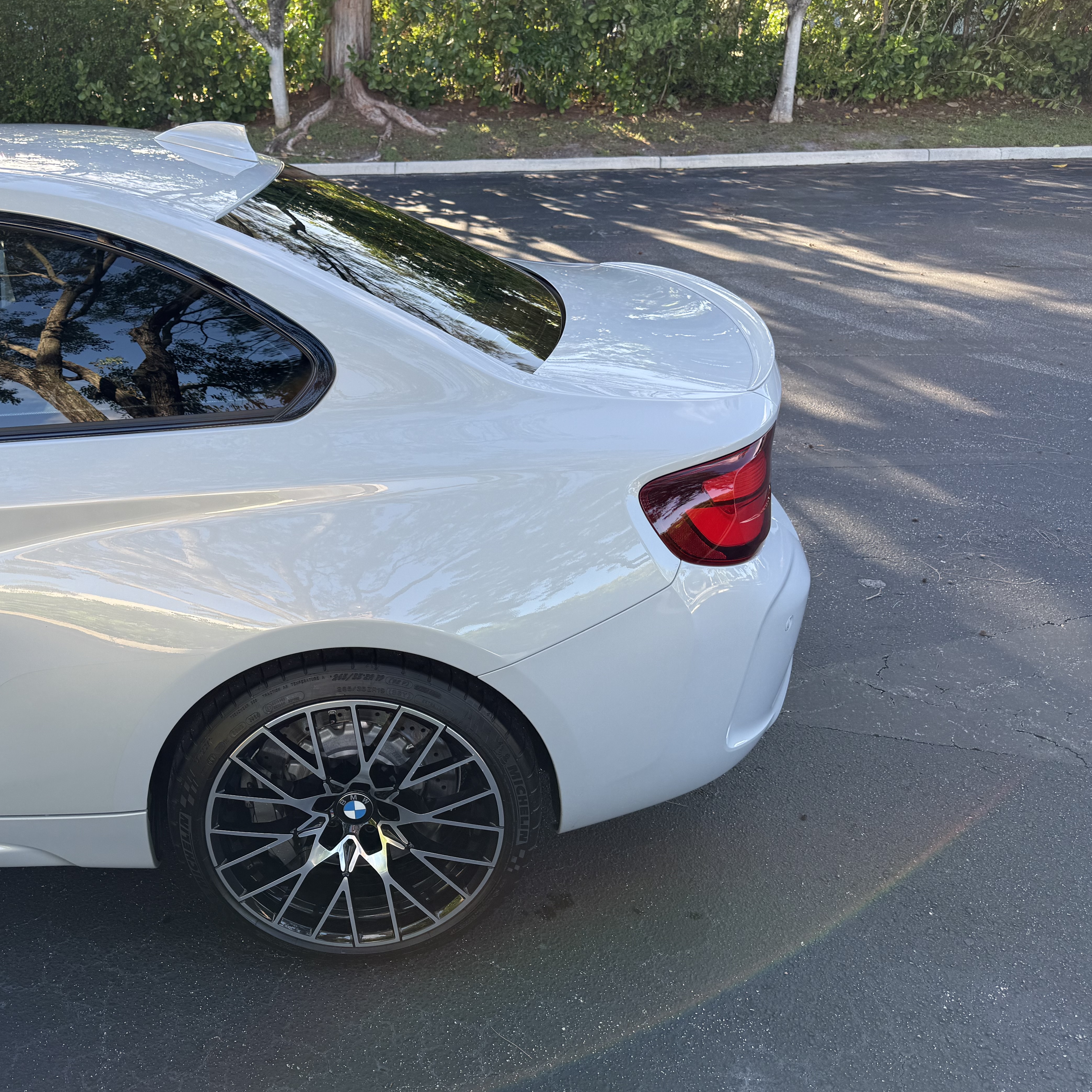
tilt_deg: -26.1
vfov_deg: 55.6
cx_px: 370
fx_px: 1035
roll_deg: +0.5
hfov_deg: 54.6
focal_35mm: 29
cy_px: 552
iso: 80
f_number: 1.78
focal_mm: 6.76
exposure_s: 1/481
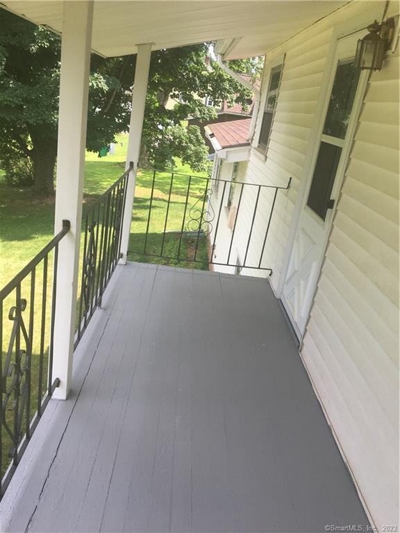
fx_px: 447
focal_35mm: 29
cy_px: 266
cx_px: 200
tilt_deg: -20.4
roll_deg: -8.7
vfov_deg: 61.7
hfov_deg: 48.2
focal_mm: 4.15
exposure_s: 1/377
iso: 25
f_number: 2.2
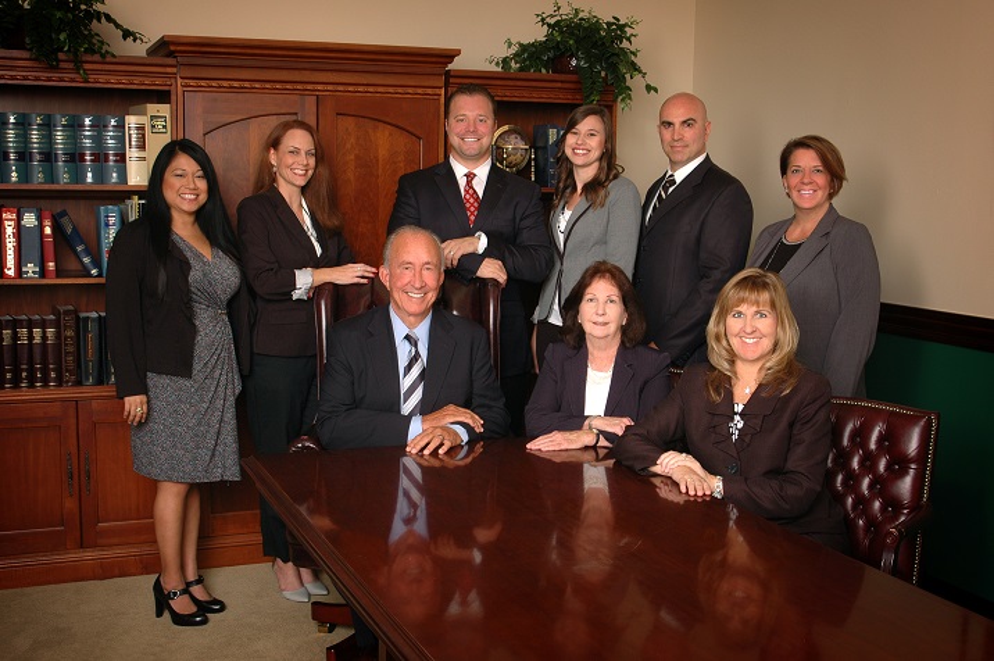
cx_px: 497
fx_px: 1241
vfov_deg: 29.8
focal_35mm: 45
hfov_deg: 43.6
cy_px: 330
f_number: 9.5
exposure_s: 1/125
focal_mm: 30
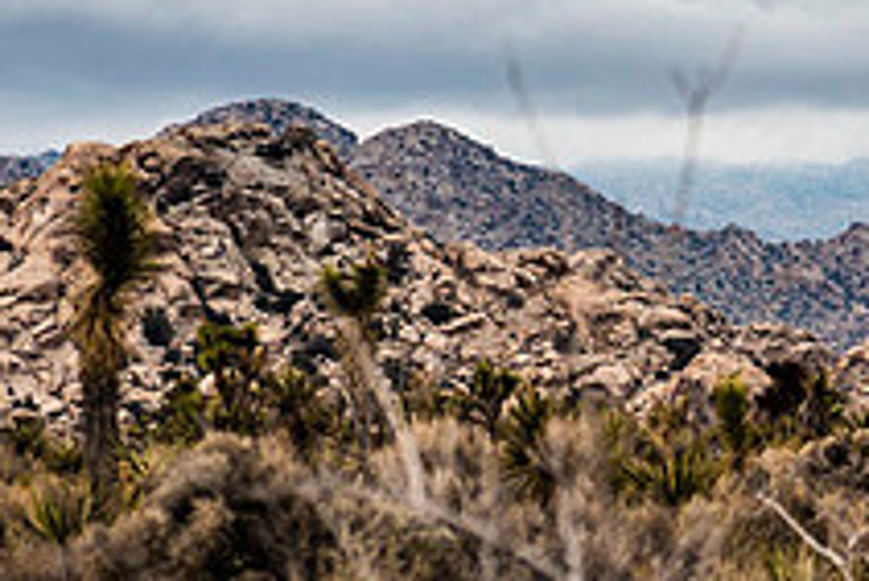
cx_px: 815
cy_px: 328
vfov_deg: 5.3
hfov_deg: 7.9
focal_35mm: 261
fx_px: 6304
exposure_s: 1/1000
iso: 100
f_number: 4
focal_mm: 95
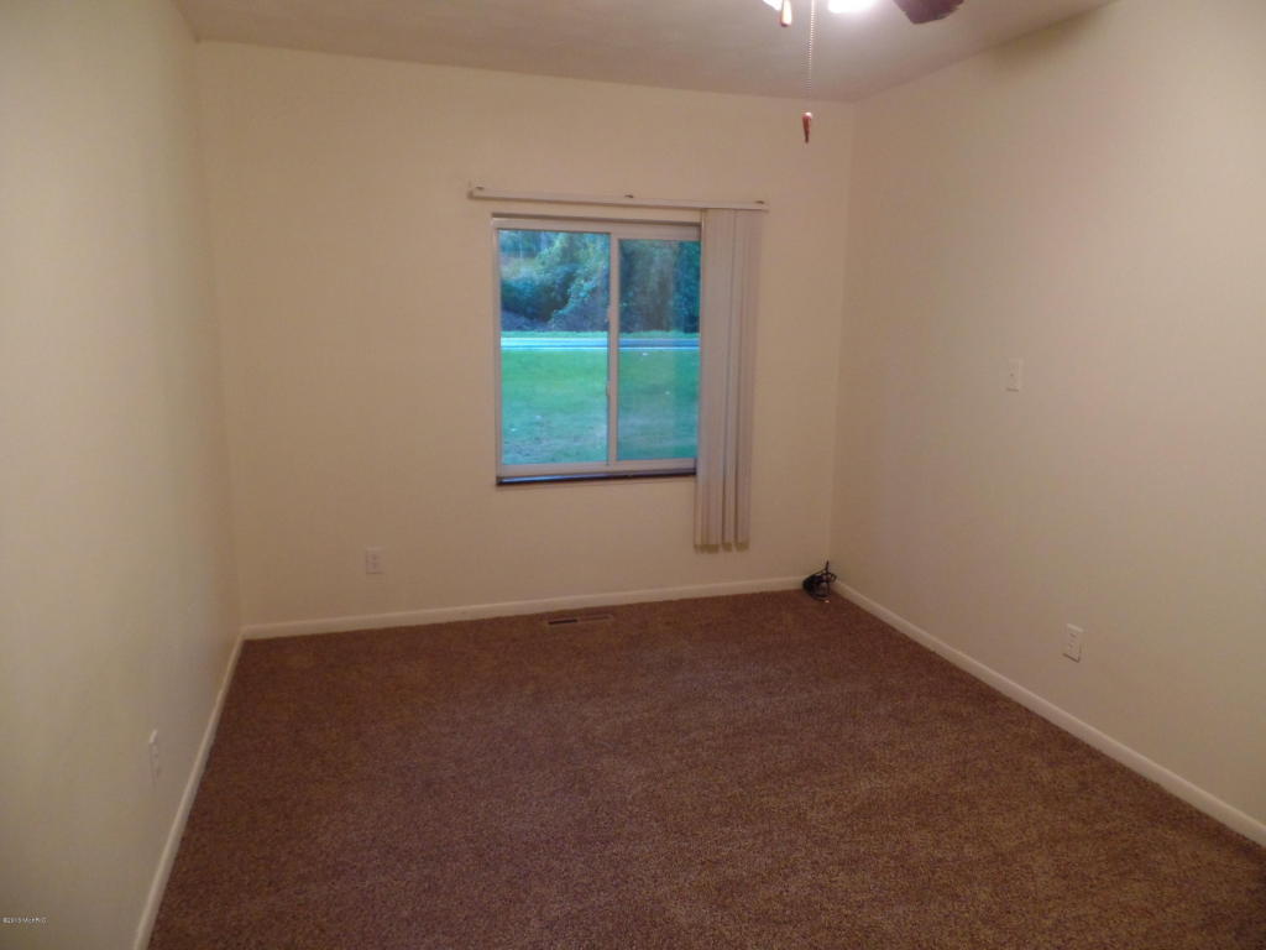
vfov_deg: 58.9
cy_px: 475
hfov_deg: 73.9
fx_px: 841
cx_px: 633
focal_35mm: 23
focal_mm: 4.1
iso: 320
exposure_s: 1/30
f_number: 2.8
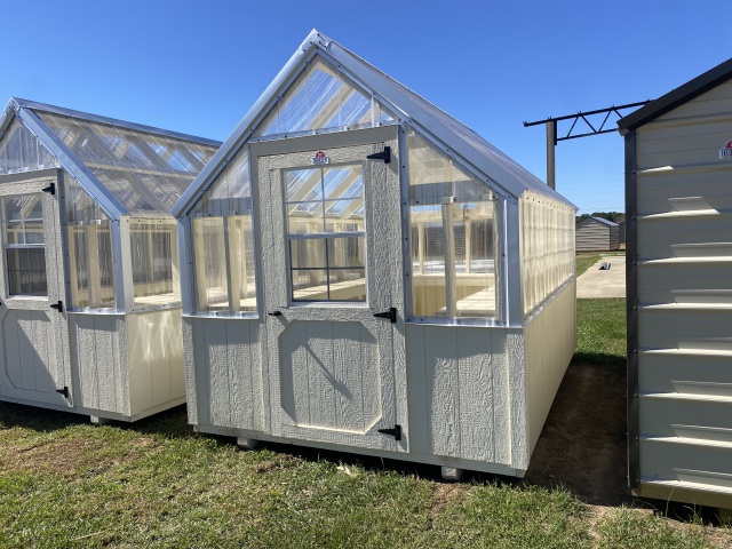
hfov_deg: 67.3
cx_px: 366
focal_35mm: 26
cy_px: 274
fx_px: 550
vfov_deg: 53.1
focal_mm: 4.25
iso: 32
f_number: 1.8
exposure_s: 1/2890
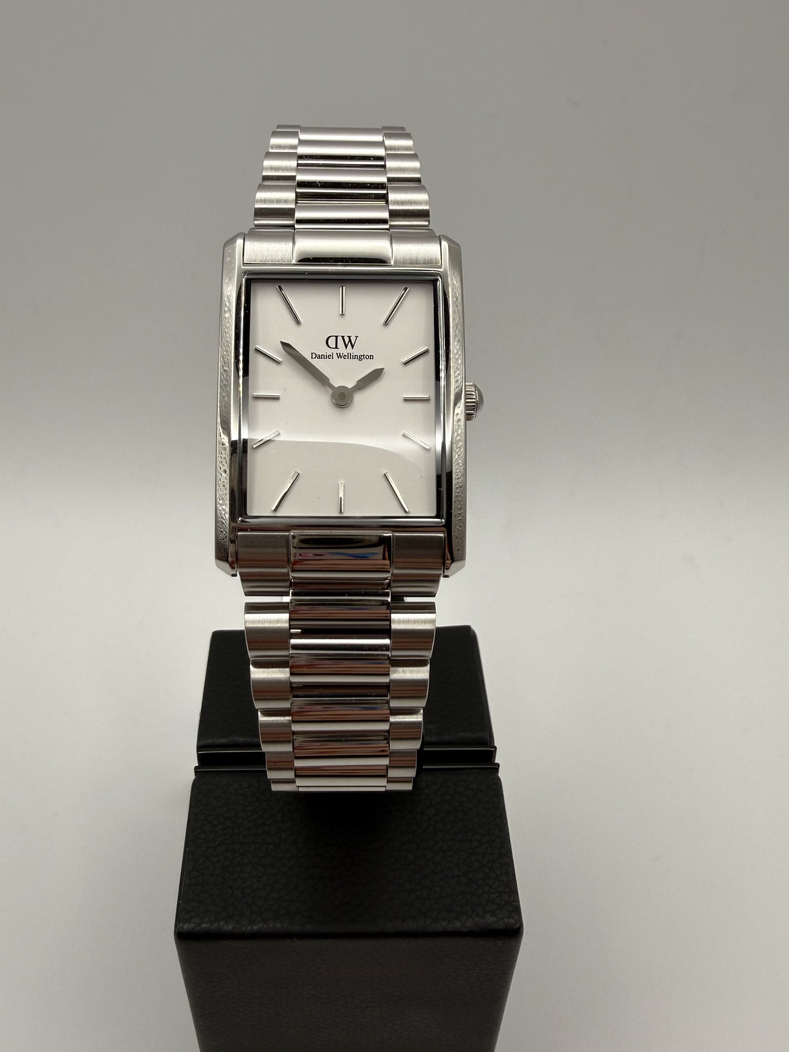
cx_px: 343
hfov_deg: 45.3
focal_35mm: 31
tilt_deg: -36.8
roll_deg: -0.9
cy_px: 543
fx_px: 942
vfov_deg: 58.3
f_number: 2.2
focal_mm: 2.22
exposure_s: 1/145
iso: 40
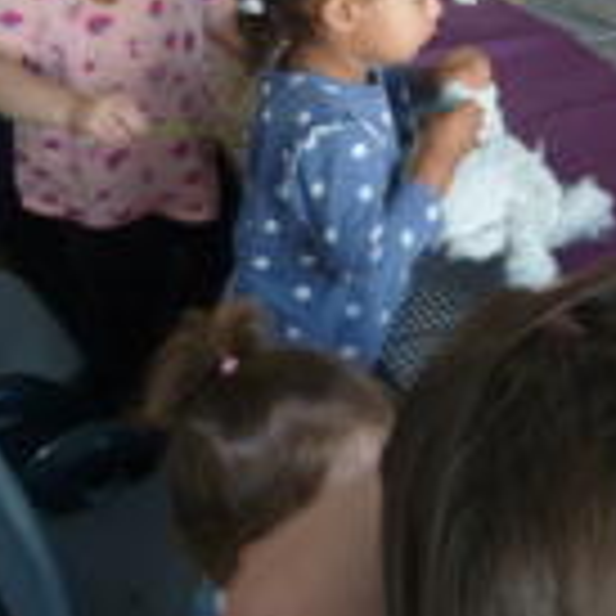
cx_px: 634
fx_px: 1611
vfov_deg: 20.7
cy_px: -40
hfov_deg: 20.8
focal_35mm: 80
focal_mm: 5.5
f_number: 2.8
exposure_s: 1/30
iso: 160
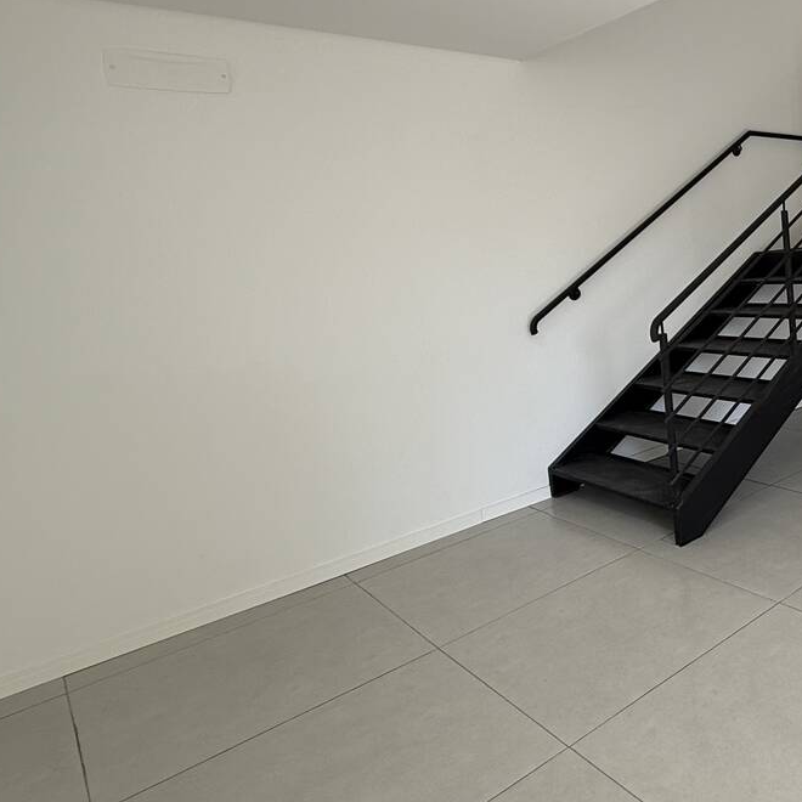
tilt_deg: -2.5
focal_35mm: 27
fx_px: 708
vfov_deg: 57.7
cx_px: 819
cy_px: 262
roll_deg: +4.0
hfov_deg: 47.8
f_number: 2.2
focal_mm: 2.22
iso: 50
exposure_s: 1/99
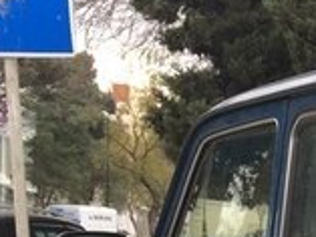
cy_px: 439
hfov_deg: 14.2
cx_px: 572
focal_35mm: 122
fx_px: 1115
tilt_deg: -9.0
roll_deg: -4.3
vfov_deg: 11.2
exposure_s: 1/107
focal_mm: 4.15
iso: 32
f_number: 2.2
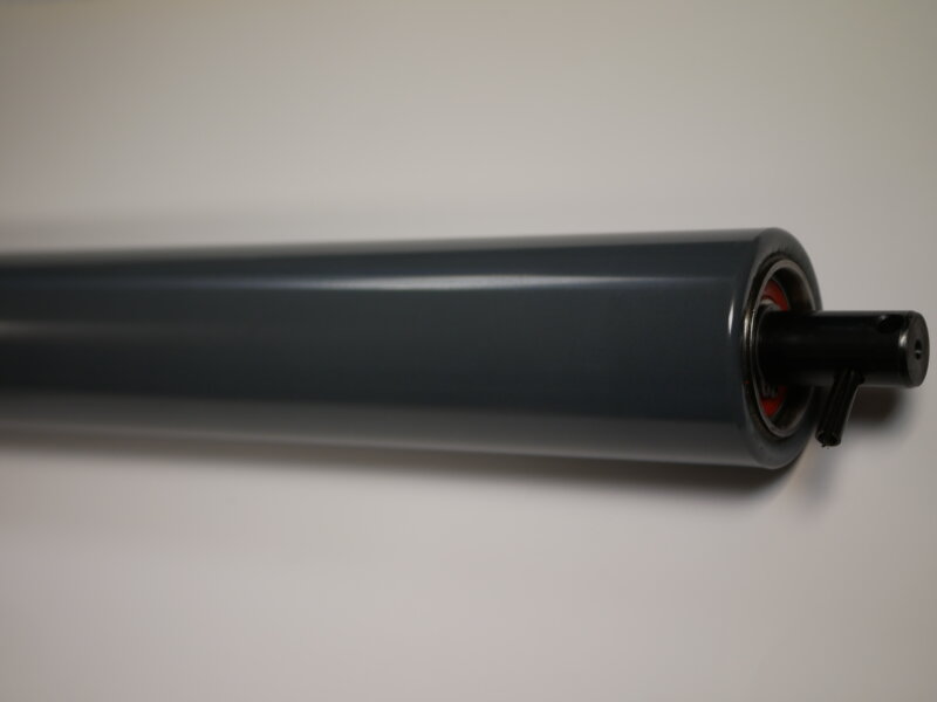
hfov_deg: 32.2
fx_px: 1624
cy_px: 351
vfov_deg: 24.4
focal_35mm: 60
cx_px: 468
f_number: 2.8
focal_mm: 30
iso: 200
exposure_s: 1/60
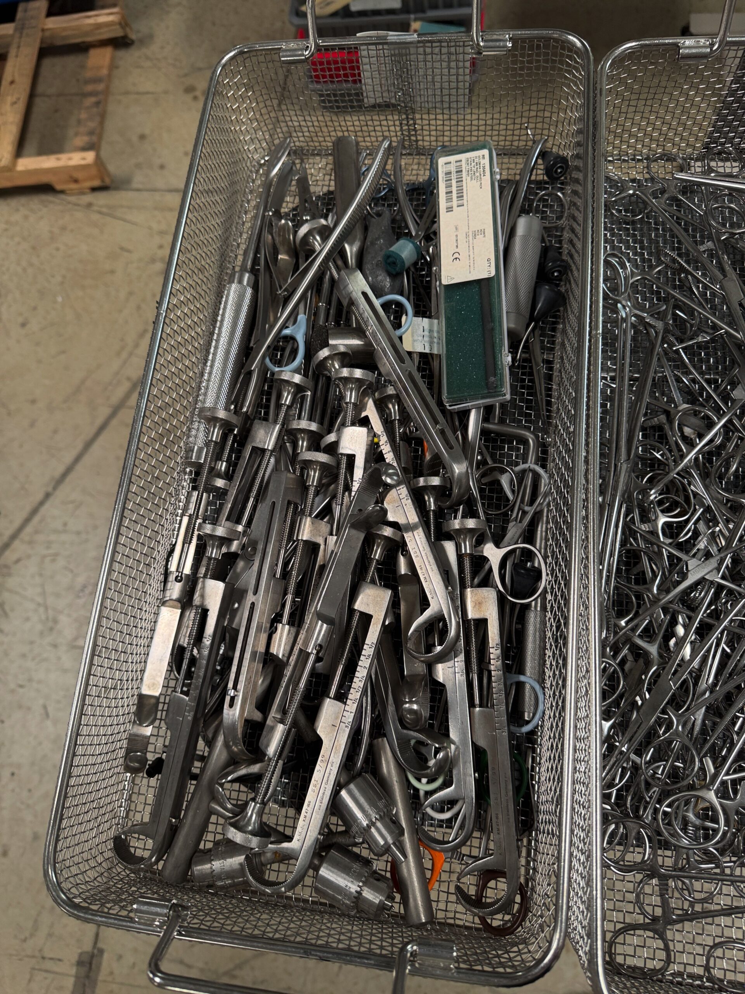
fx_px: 689
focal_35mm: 24
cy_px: 497
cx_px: 372
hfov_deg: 56.8
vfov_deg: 71.6
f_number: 1.78
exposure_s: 1/121
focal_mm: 6.76
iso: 160
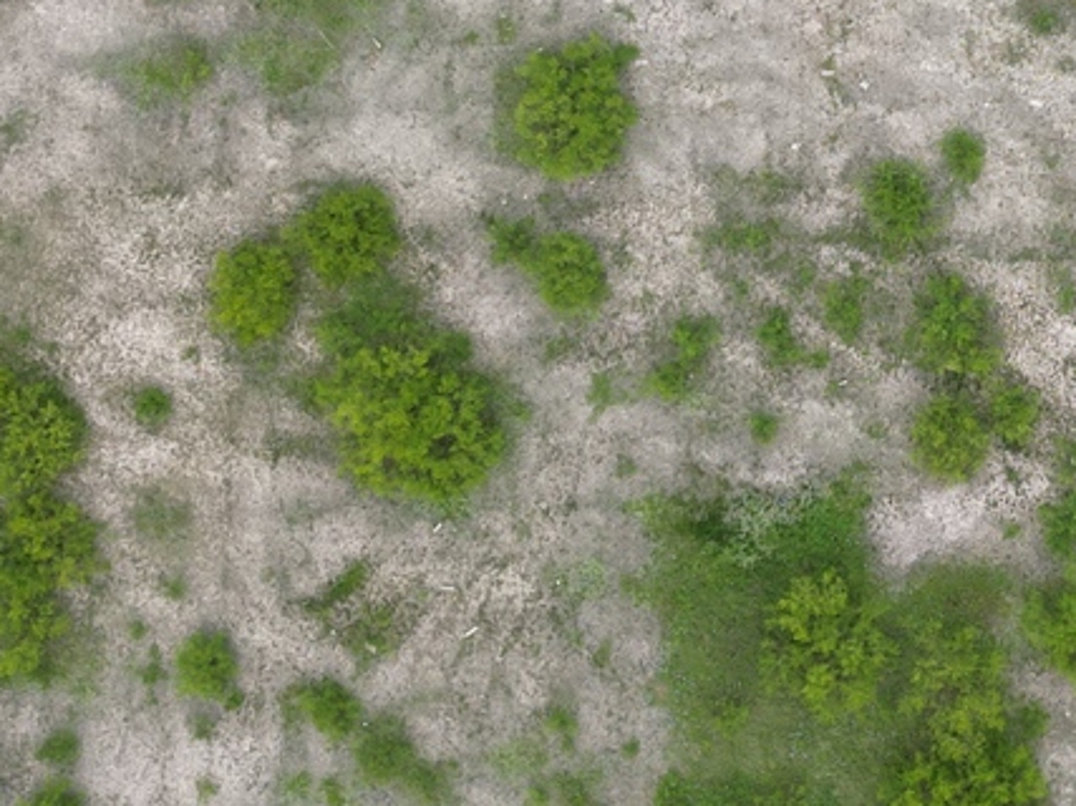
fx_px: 2517
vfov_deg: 17.9
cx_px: 1023
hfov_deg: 23.3
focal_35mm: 81
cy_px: 91
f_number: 1.7
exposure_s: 1/1250
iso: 100
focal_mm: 6.72
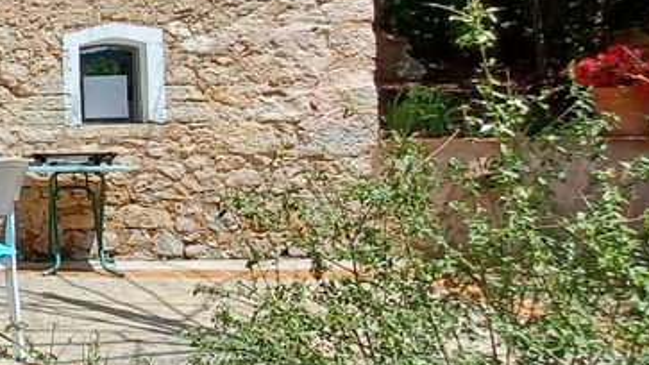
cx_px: -122
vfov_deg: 30.0
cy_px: 98
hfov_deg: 38.7
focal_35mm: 39
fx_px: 671
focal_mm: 1.42
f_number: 2.2
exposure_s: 1/923
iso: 40
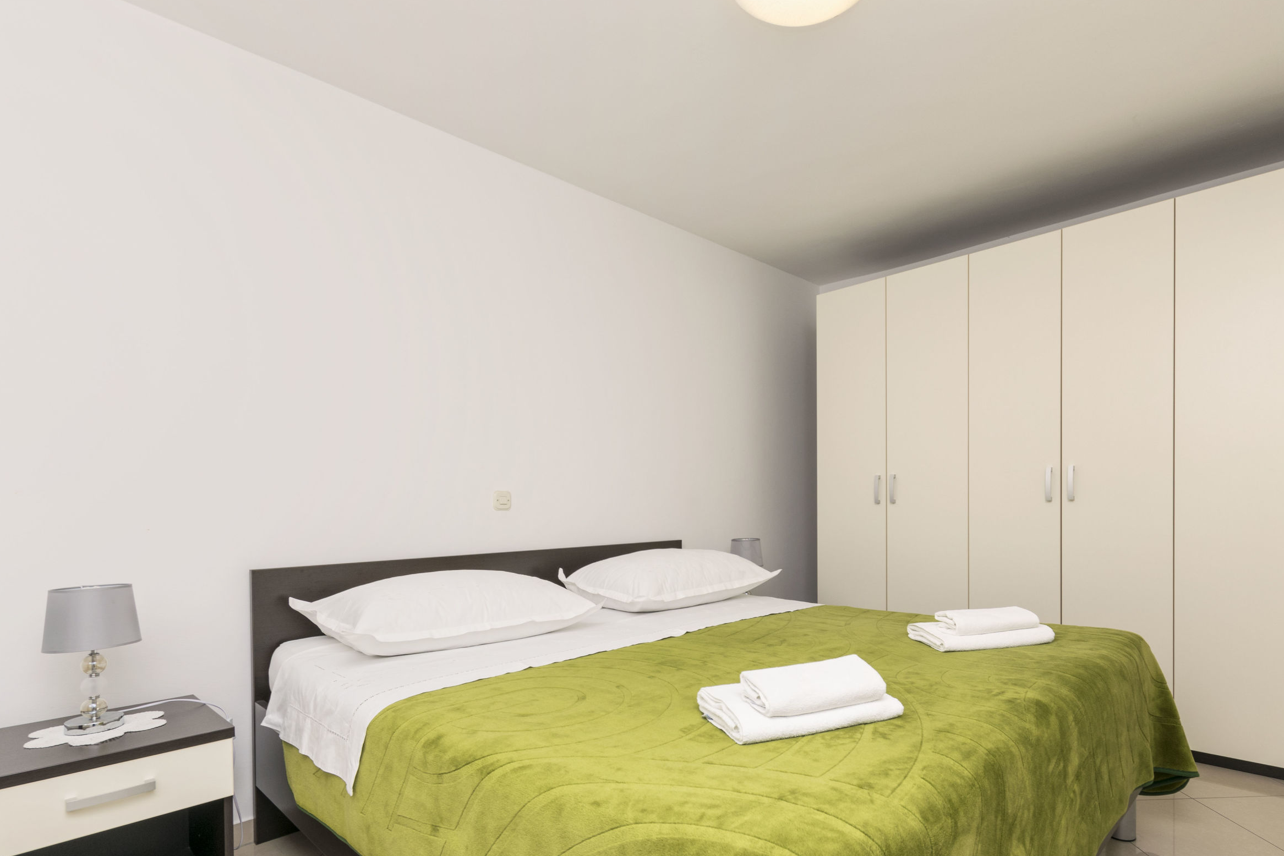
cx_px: 705
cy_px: 510
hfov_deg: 89.7
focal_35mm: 18
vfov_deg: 66.8
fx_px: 642
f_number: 8
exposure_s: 1/160
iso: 100
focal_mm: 10
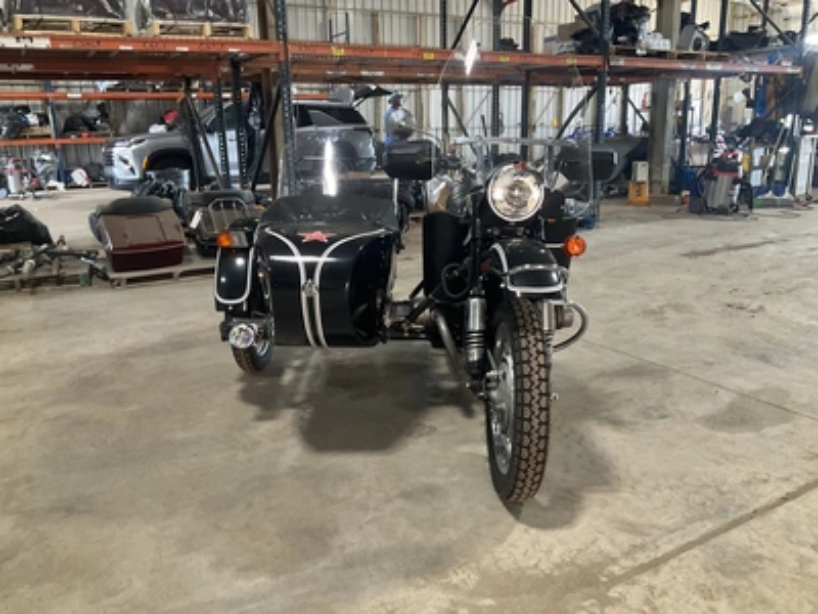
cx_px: 409
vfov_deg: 48.2
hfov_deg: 61.7
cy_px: 307
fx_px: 685
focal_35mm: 29
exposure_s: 1/60
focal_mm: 3
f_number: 1.8
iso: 125
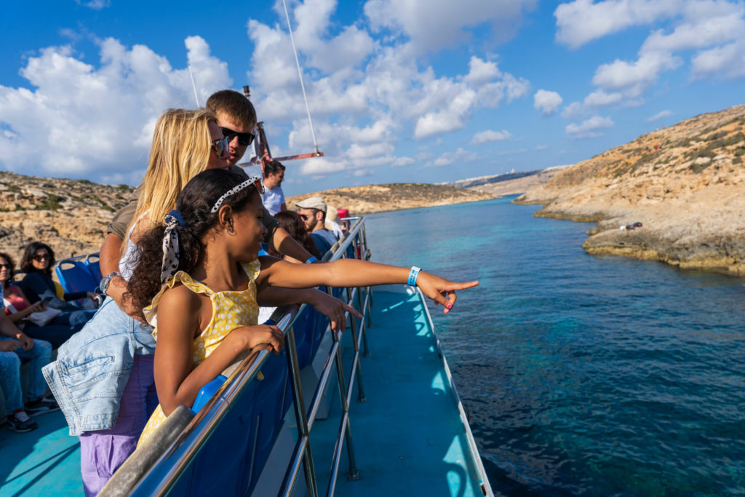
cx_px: 372
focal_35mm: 24
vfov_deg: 53.1
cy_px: 248
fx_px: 497
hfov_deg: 73.7
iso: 125
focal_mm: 24
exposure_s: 1/800
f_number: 5
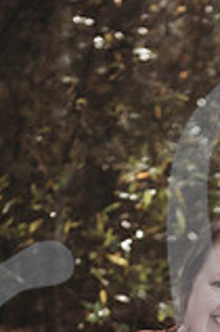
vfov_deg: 10.1
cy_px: 410
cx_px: 237
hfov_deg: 6.8
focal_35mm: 200
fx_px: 1837
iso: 100
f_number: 2.8
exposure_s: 1/250
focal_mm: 70
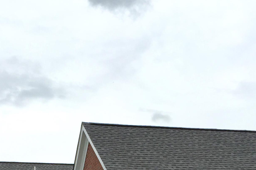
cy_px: 224
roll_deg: +1.7
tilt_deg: +7.7
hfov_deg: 27.3
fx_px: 526
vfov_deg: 17.3
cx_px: 109
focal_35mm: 74
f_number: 2.2
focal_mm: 4.15
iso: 32
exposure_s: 1/1412
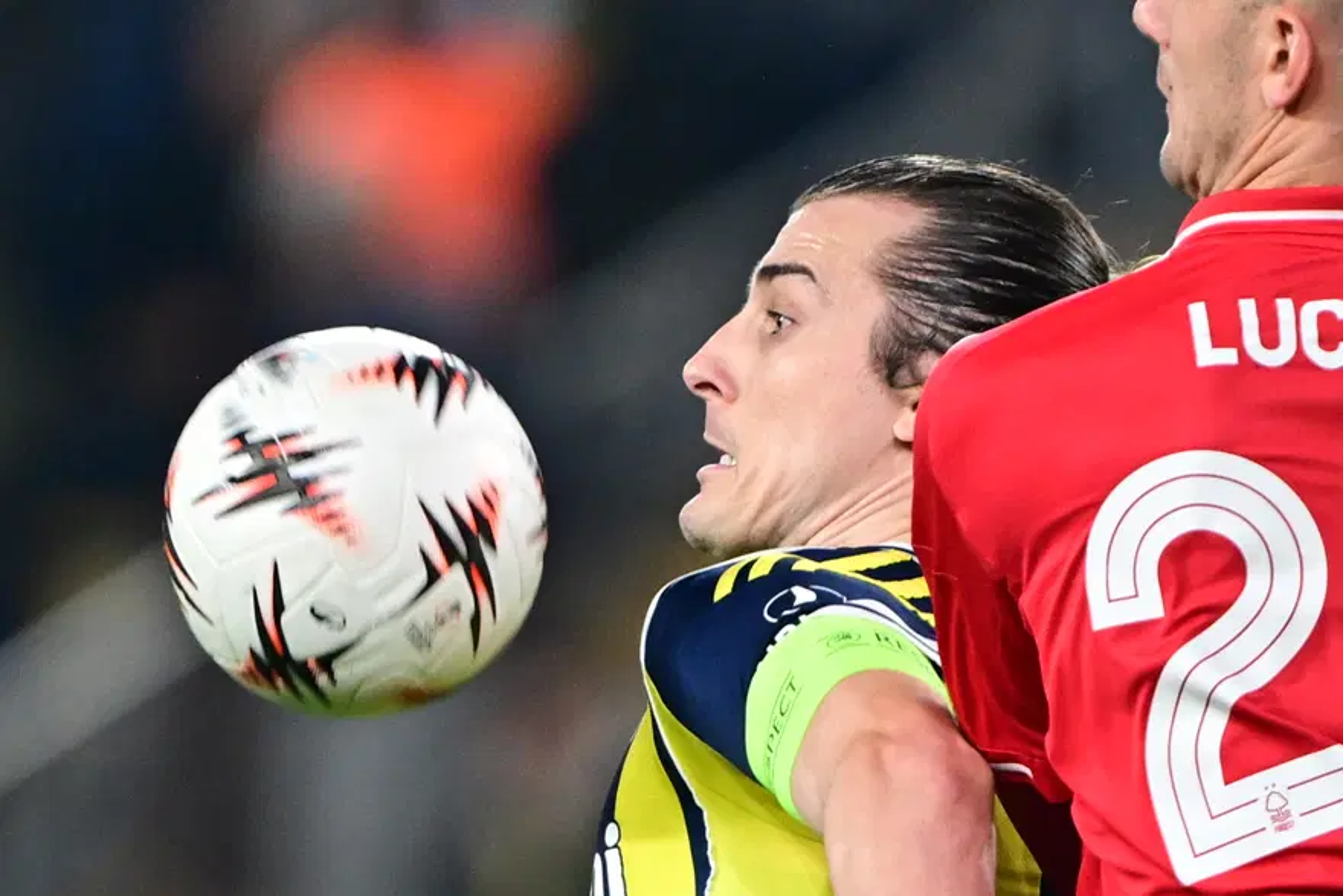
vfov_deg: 3.4
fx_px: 14924
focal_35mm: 400
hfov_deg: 5.2
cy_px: 448
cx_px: 672
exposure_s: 1/1600
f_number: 2.8
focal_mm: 400
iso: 2000
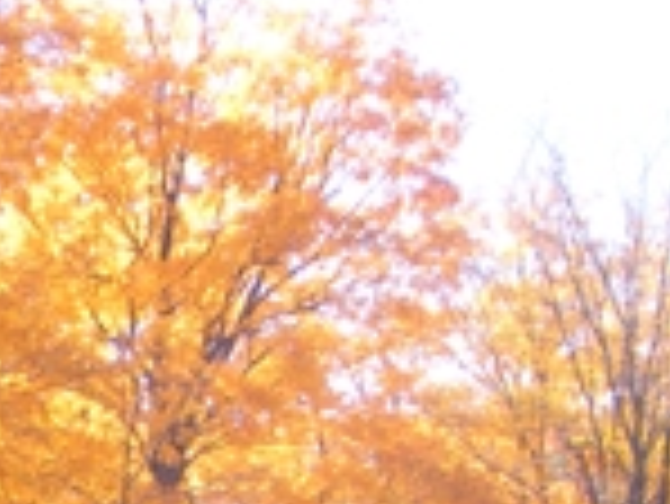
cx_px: -270
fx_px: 2809
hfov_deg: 13.0
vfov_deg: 9.7
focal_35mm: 145
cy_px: 900
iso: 77
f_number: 3.5
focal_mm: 6.3
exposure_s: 1/121
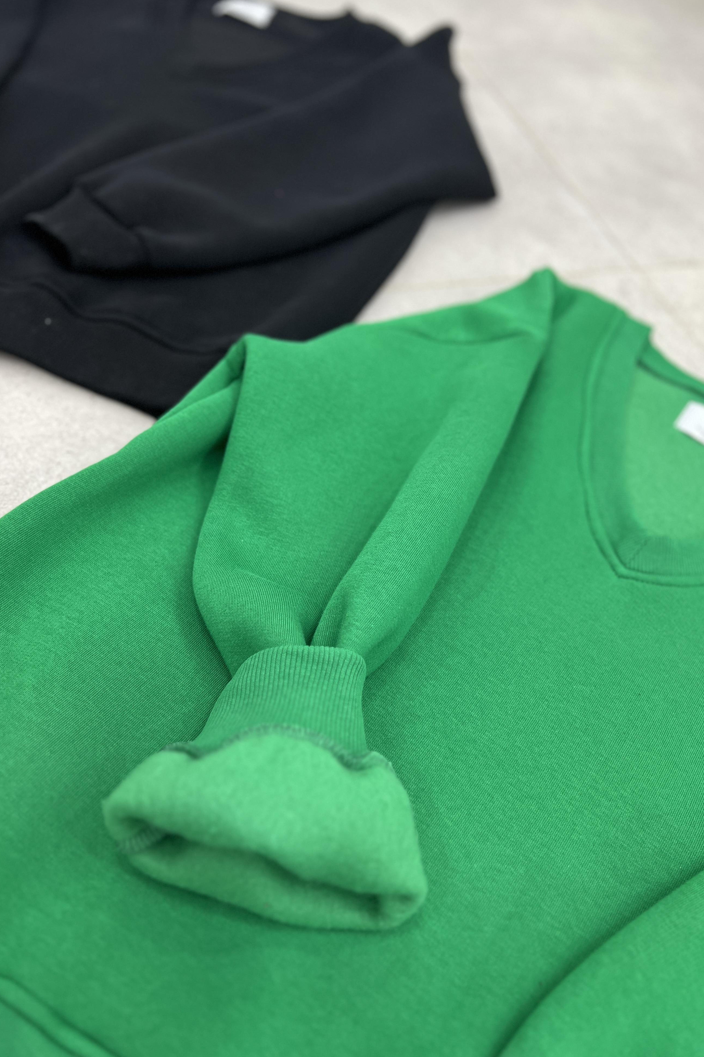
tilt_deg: -50.1
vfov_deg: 65.5
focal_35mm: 28
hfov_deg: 46.4
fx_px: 821
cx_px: 363
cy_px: 526
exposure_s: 1/100
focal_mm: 5.7
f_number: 1.5
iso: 125
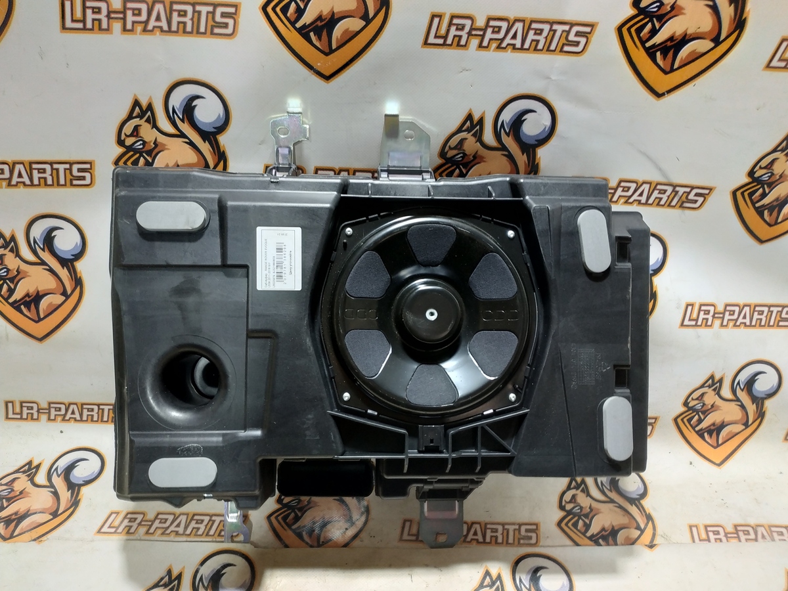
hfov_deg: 71.6
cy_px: 296
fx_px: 546
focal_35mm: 24
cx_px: 394
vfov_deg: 56.8
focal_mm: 3.94
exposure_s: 1/50
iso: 200
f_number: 1.9
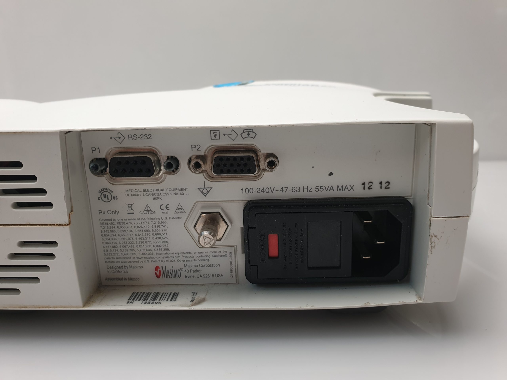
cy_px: 190
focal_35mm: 26
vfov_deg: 53.1
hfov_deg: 67.3
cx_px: 254
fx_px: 381
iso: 80
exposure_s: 1/100
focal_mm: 4.3
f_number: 2.4
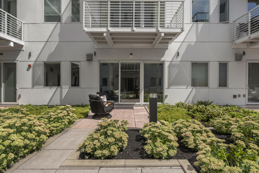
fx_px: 137
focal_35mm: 19
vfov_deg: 64.6
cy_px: 86
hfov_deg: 86.9
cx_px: 130
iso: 320
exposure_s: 1/800
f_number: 7.1
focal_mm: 19
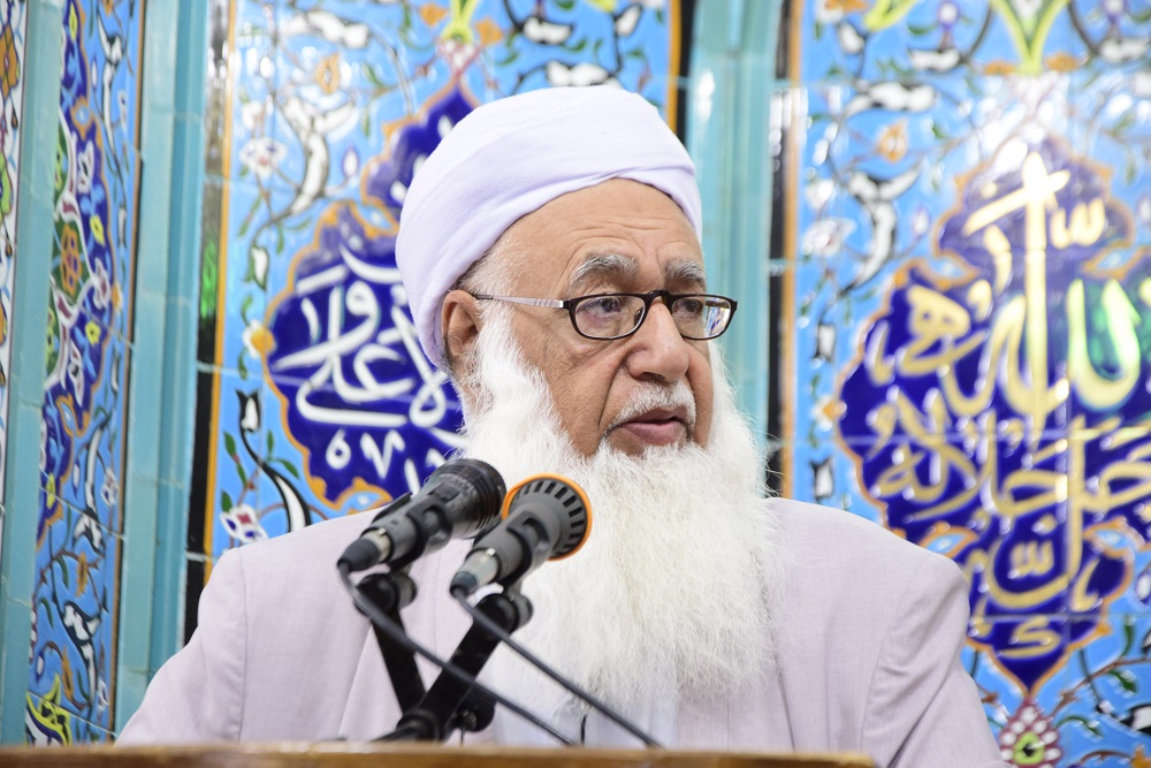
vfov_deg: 8.7
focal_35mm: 158
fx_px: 5036
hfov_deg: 13.0
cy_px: 384
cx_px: 576
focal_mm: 105
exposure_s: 1/25
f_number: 5.6
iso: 1000
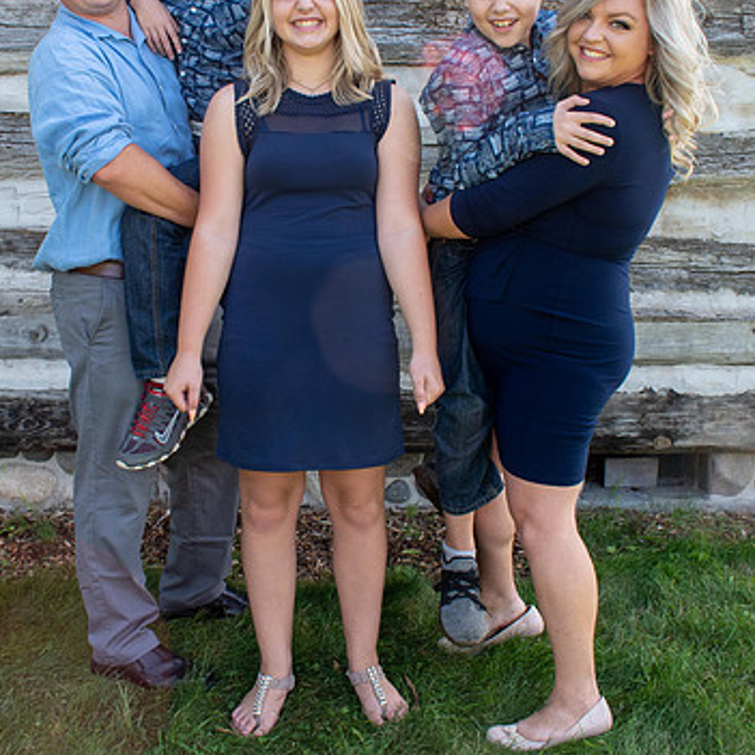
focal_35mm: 48
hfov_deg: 35.3
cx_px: 308
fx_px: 1184
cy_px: 294
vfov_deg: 35.2
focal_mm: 18
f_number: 7.1
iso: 400
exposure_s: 1/200
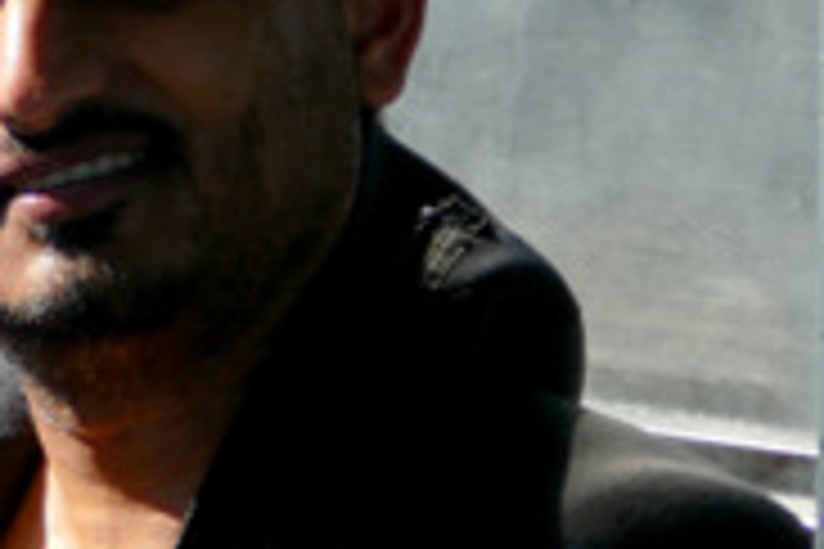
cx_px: -468
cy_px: 184
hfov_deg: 6.7
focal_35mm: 305
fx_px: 6981
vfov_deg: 4.5
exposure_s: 1/800
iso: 125
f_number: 3.8
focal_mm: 33.96
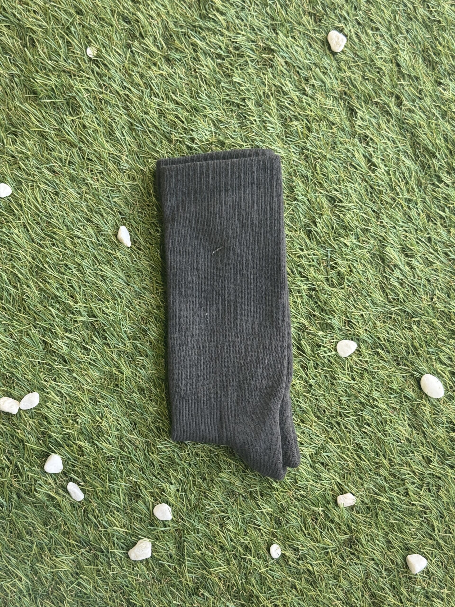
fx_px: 841
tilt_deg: -82.4
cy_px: 304
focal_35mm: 48
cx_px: 228
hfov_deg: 30.3
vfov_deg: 39.7
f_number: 1.78
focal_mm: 6.76
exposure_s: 1/100
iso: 80
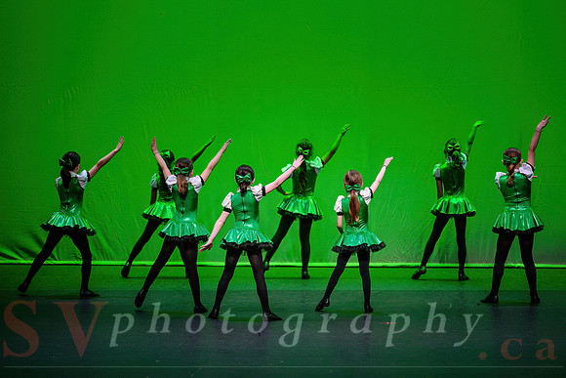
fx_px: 2354
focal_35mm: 150
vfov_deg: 9.2
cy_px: 197
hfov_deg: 13.7
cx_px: 314
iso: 1250
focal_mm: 130
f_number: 2.8
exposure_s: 1/500
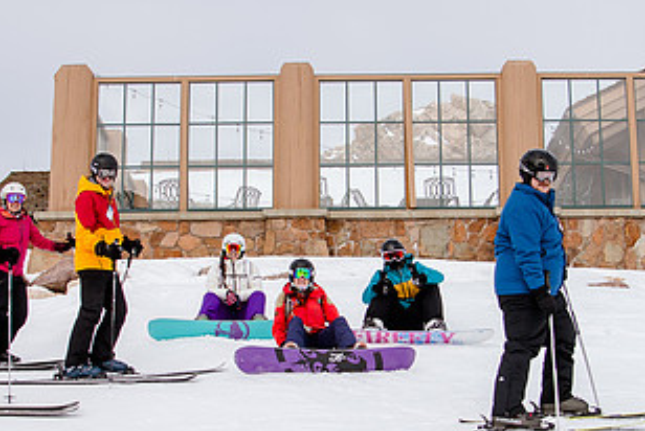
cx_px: 308
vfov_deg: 18.0
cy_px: 268
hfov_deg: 26.6
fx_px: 1363
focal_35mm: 76
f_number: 5.6
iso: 200
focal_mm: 24
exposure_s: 1/1000
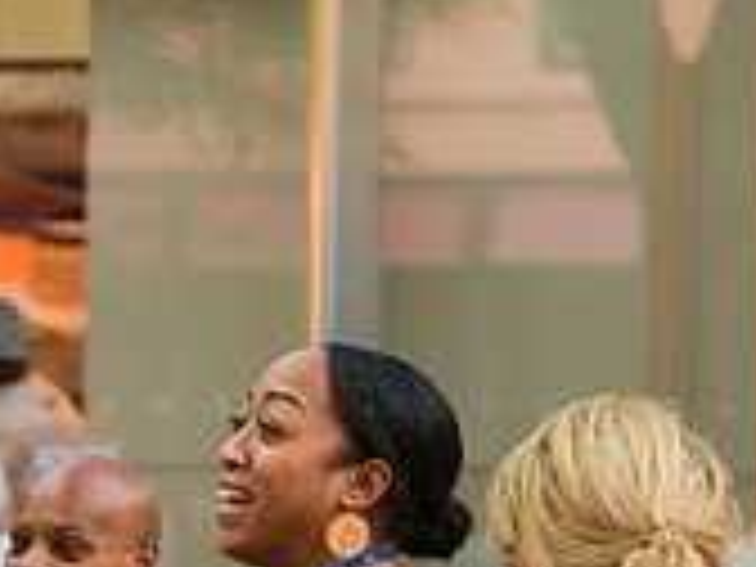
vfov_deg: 6.4
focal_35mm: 232
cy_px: 608
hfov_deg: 8.4
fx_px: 5067
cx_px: -153
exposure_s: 1/500
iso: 800
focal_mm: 70
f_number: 3.2
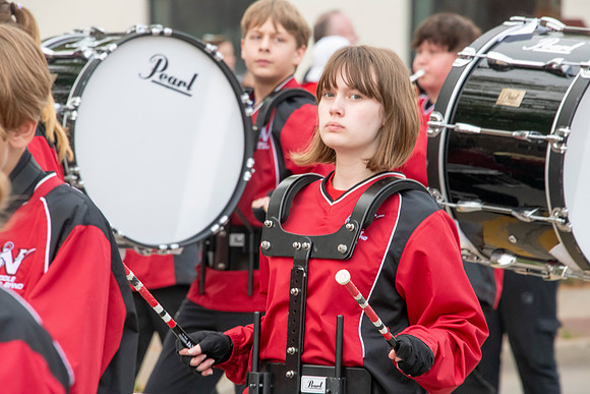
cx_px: 295
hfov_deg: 6.9
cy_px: 197
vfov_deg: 4.6
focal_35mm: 300
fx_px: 4918
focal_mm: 300
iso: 3200
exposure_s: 1/200
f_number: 11
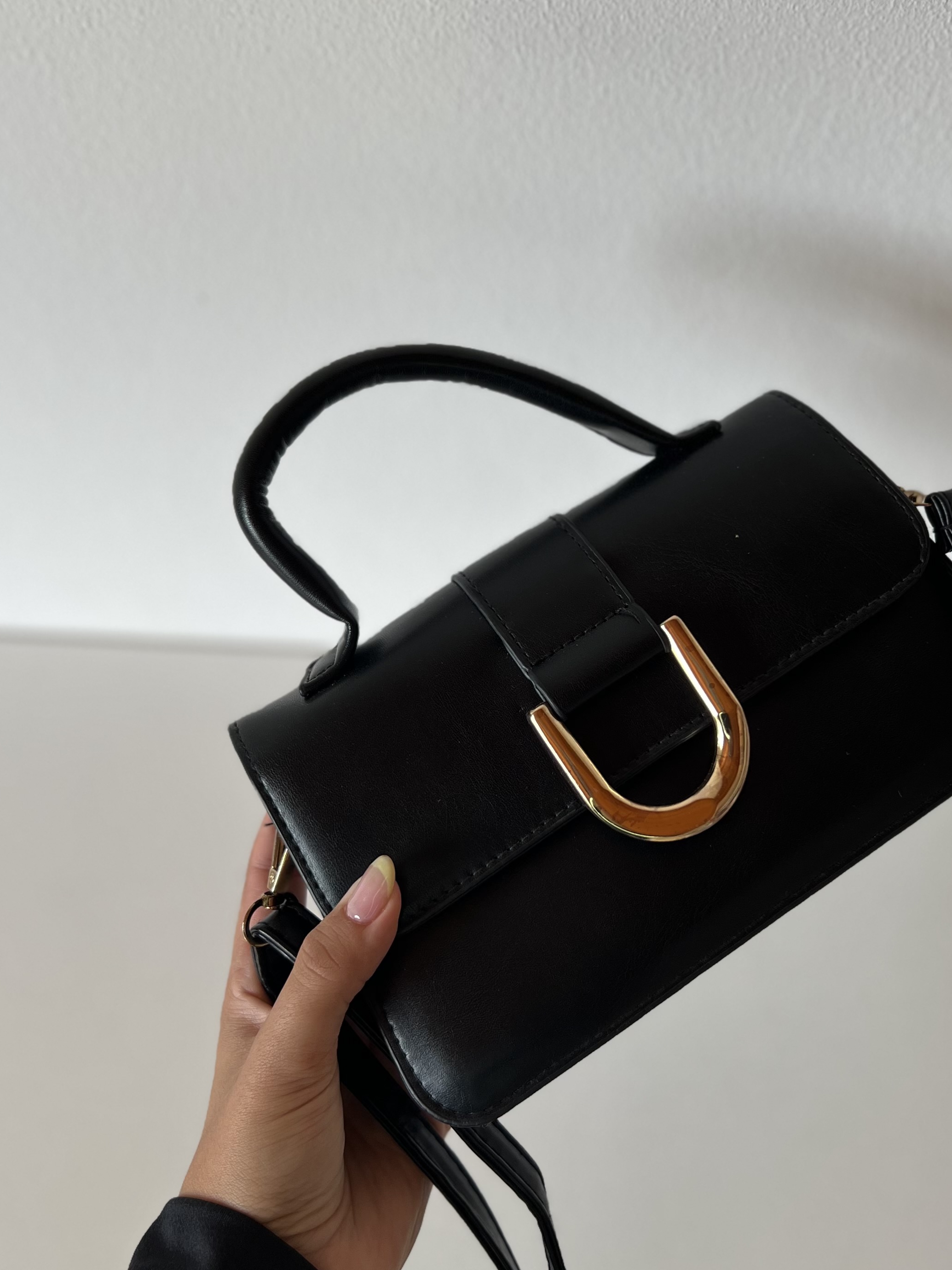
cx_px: 564
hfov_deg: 37.6
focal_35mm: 38
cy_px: 632
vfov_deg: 49.0
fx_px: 1394
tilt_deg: -52.7
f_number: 1.5
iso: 40
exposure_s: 1/203
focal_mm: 5.7
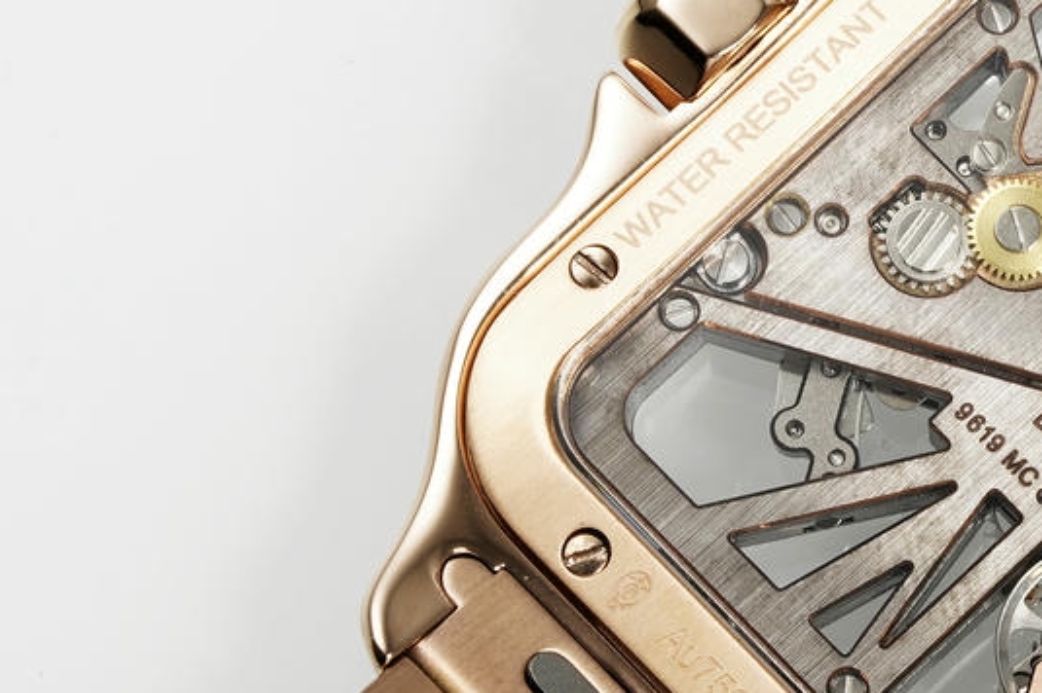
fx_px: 5843
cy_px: 419
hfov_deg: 10.1
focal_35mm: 202
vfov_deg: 6.8
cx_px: 1118
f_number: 18
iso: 125
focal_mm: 90
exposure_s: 1/125
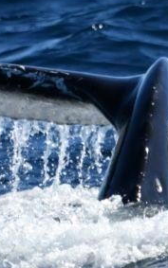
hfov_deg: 0.8
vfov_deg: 1.2
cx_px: 159
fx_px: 12652
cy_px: 134
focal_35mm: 1728
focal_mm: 600
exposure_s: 1/8000
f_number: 6.3
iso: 1400
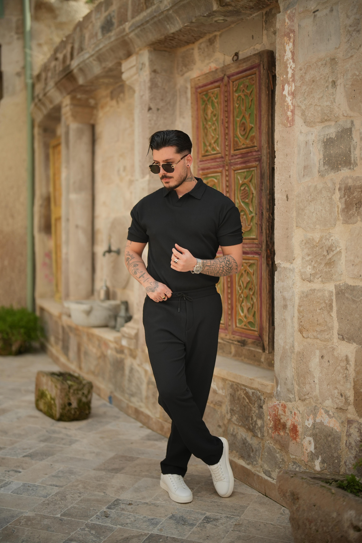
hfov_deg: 27.0
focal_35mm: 50
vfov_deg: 39.6
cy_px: 272
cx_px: 181
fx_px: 754
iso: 320
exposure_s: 1/1000
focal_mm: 50
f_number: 1.2
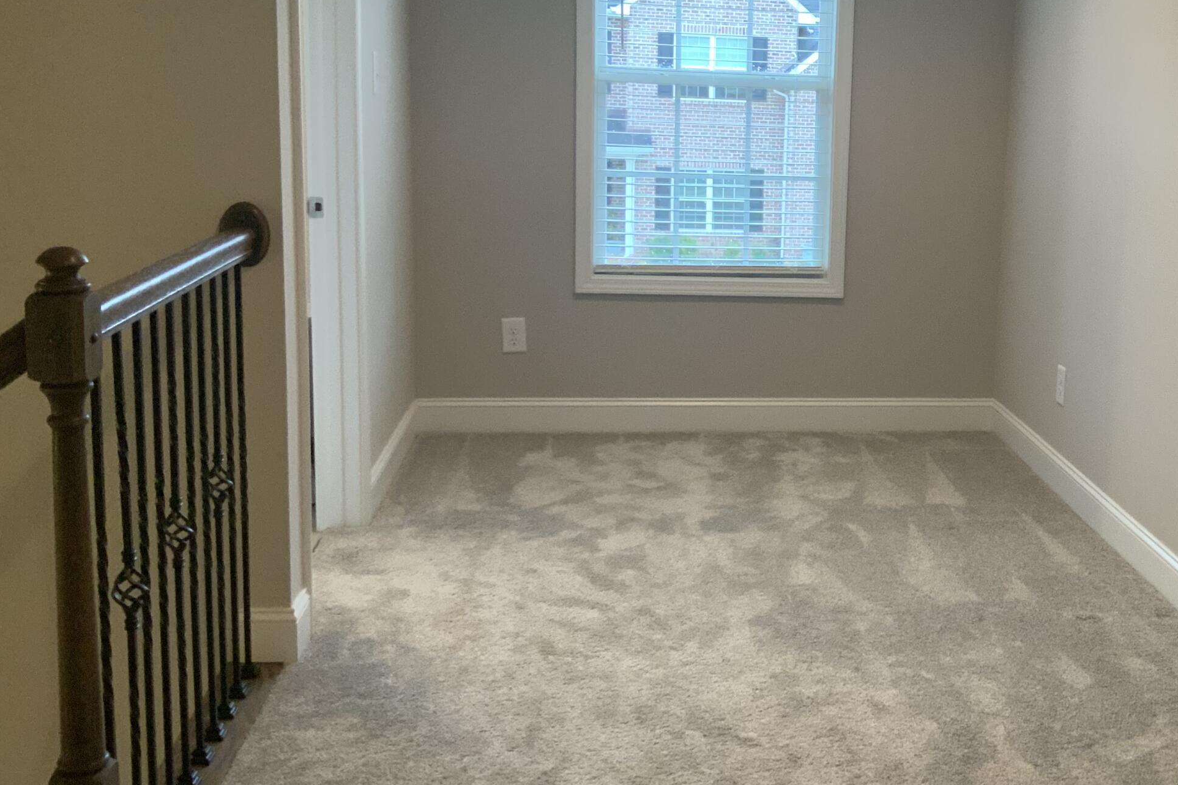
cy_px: 330
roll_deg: -2.0
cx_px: 887
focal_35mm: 47
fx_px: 1538
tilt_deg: -8.3
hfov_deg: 40.7
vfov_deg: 28.6
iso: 200
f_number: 1.8
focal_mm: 3
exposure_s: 1/60
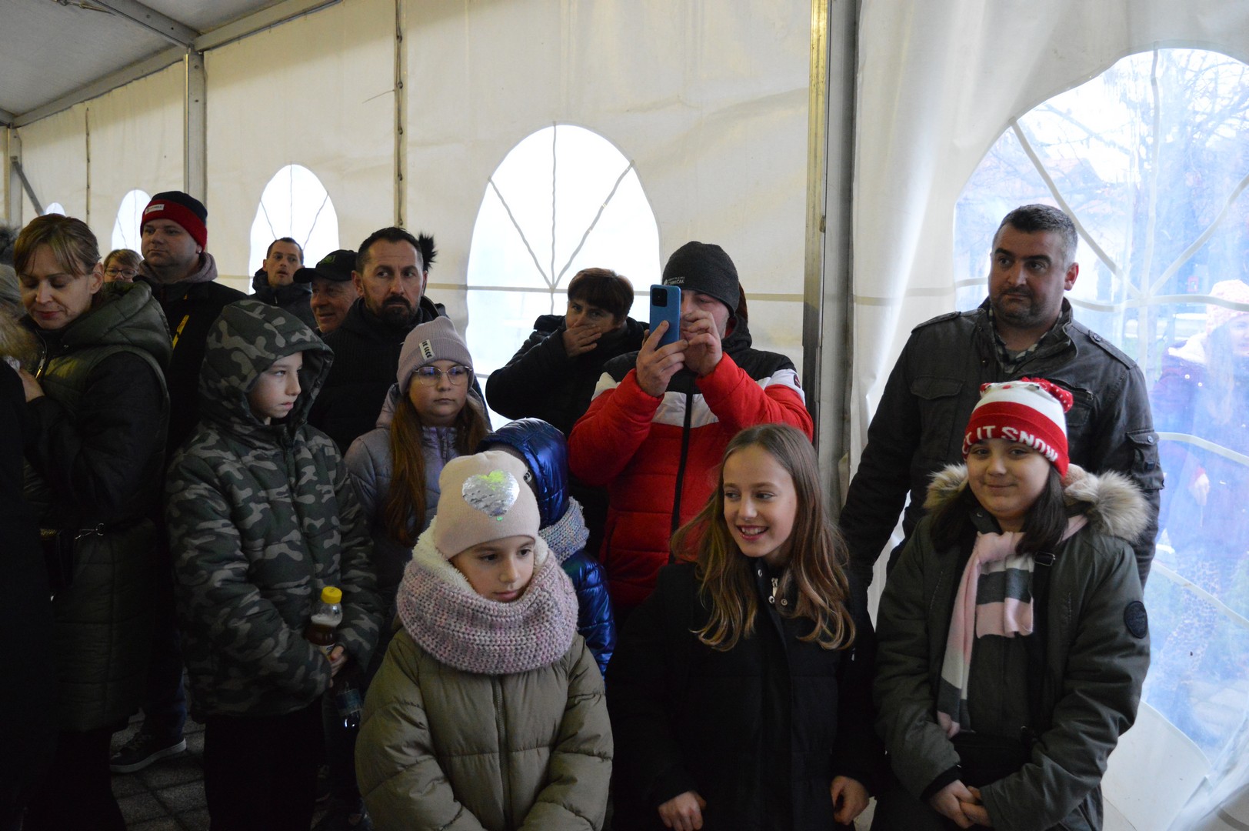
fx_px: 1144
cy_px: 416
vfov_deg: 39.9
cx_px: 624
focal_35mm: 33
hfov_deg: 57.3
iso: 3200
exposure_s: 1/125
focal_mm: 22
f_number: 4
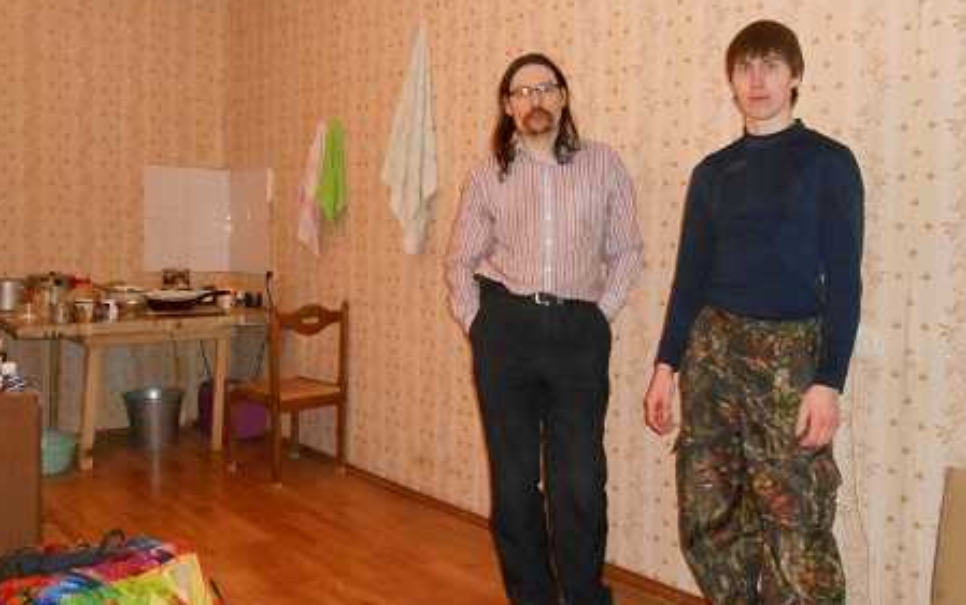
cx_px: 485
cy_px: 282
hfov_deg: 52.7
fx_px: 974
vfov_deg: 34.5
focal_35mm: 37
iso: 640
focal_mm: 6
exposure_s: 1/30
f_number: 3.9
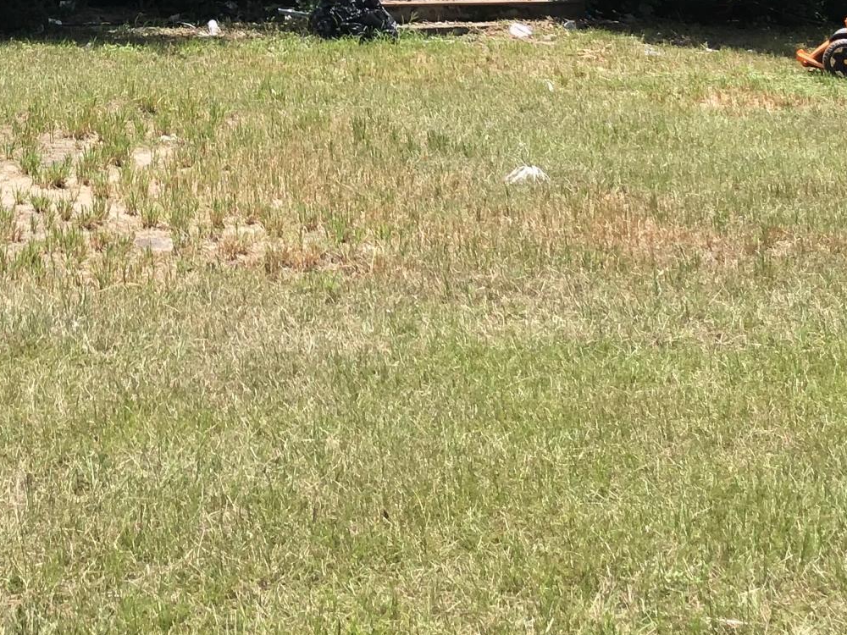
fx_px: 2055
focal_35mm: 84
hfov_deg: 23.0
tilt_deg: +5.8
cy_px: -313
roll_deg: -0.3
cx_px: 208
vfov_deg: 16.1
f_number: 1.8
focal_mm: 4
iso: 20
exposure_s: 1/1104
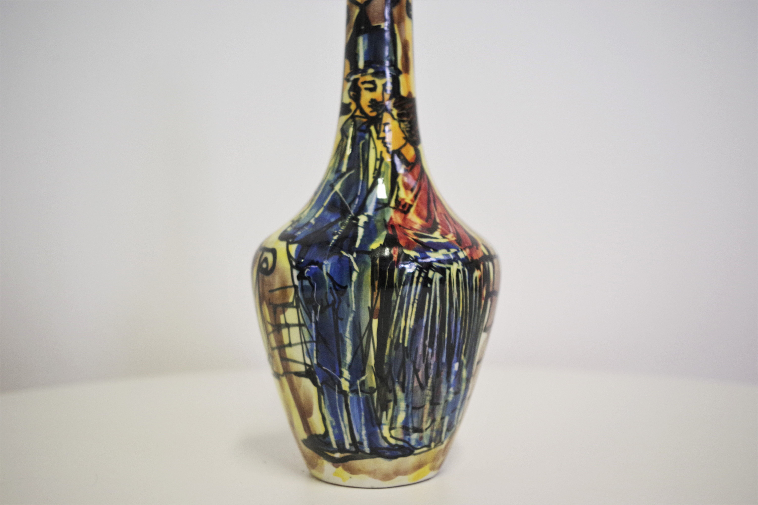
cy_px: 252
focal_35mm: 39
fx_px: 821
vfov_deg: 34.2
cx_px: 379
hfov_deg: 49.6
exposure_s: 1/60
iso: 800
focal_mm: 26.25
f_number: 4
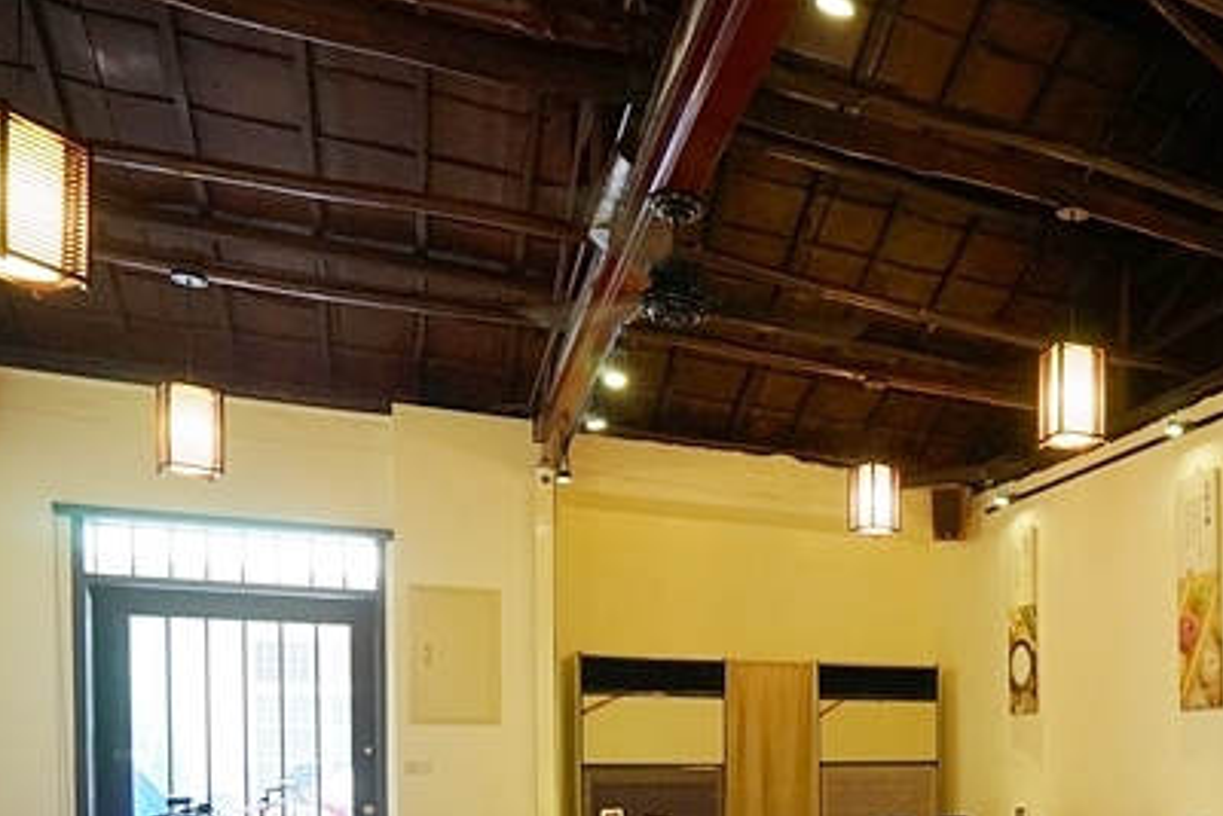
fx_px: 1087
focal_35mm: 32
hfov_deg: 52.7
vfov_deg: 37.5
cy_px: 781
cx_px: 1064
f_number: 5.6
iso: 1000
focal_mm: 16
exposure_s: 1/50
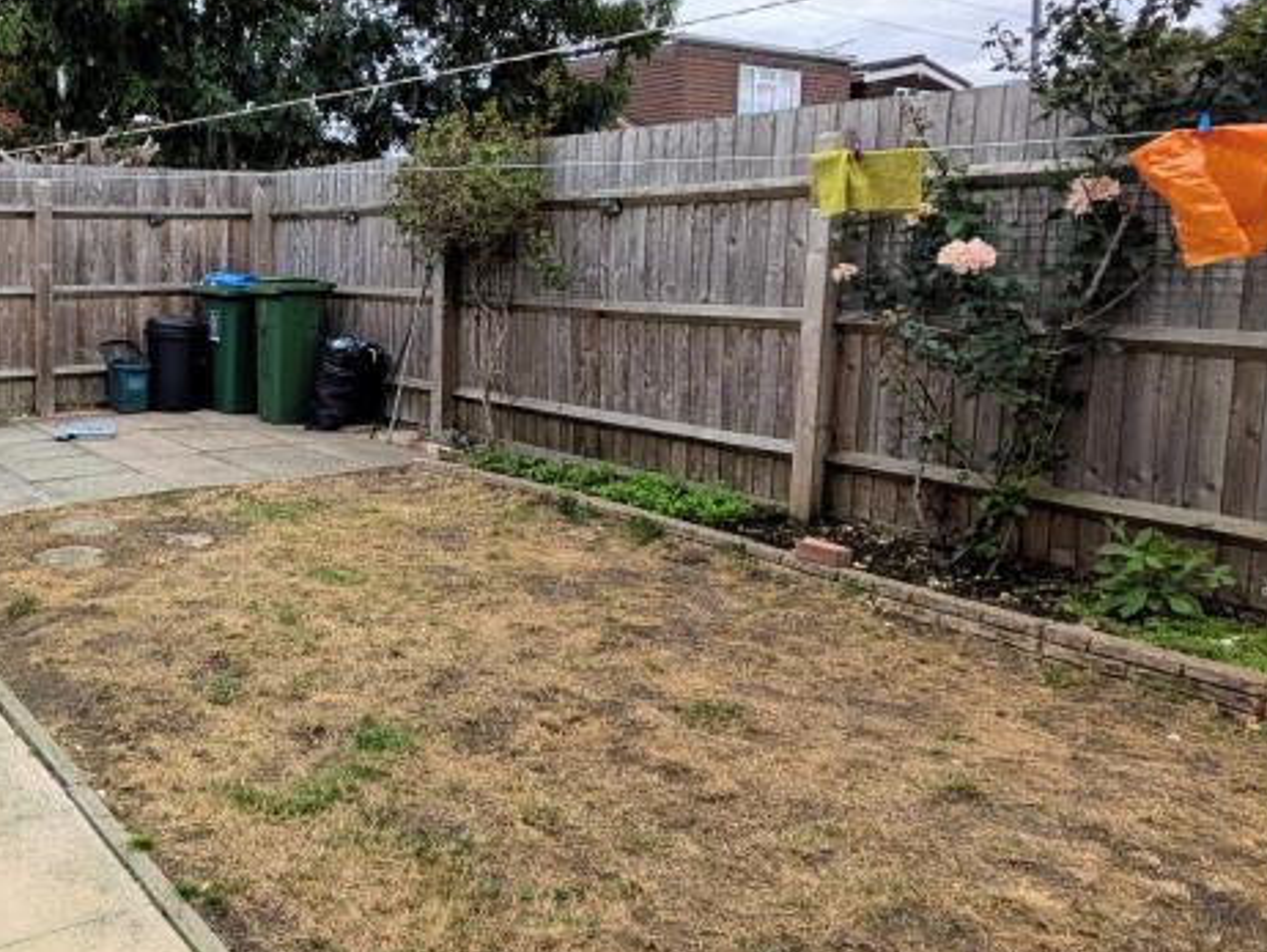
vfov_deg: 45.1
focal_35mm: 31
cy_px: 351
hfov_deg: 54.3
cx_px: 250
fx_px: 1135
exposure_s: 1/2747
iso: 51
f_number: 2.2
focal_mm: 1.85
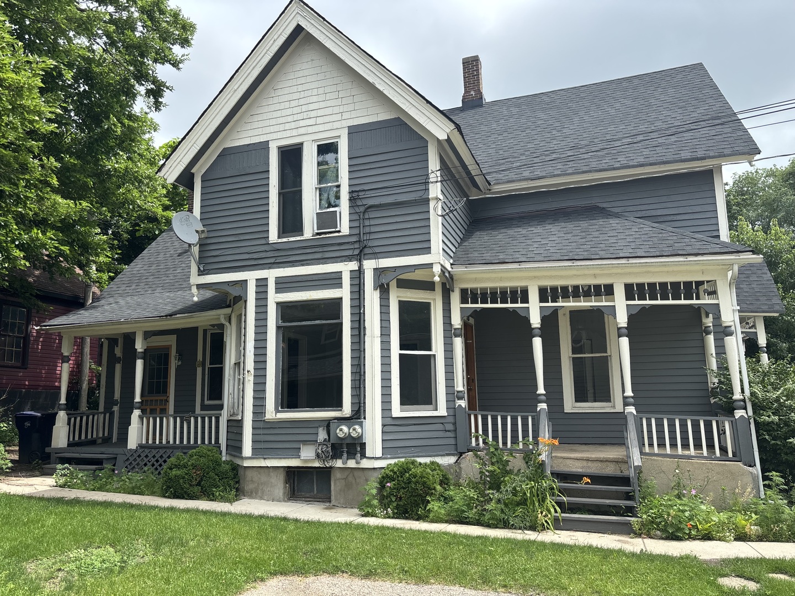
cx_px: 398
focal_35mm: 26
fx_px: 597
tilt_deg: +10.0
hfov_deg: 67.3
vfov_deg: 53.1
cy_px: 298
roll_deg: +1.1
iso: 50
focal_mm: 5.96
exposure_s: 1/1567
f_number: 1.6
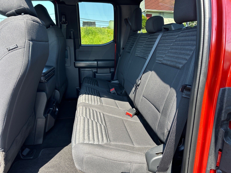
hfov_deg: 67.3
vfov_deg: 53.1
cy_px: 86
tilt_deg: -13.3
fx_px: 174
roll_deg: -1.6
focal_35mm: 26
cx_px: 116
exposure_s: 1/265
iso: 40
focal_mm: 5.7
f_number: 1.5
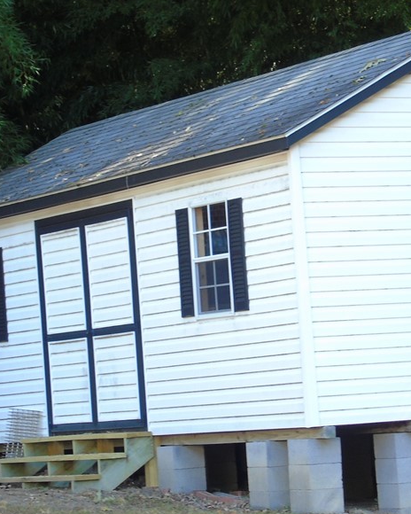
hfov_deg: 9.5
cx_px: 250
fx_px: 2463
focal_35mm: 162
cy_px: 312
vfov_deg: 11.9
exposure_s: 1/30
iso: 100
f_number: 4.3
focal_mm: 17
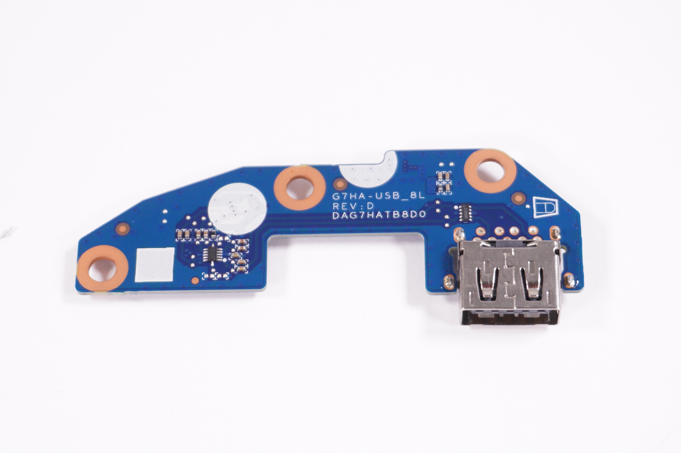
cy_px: 274
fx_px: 1601
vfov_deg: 16.1
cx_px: 325
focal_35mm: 85
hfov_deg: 24.0
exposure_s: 1/250
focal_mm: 41
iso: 640
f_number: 5.6
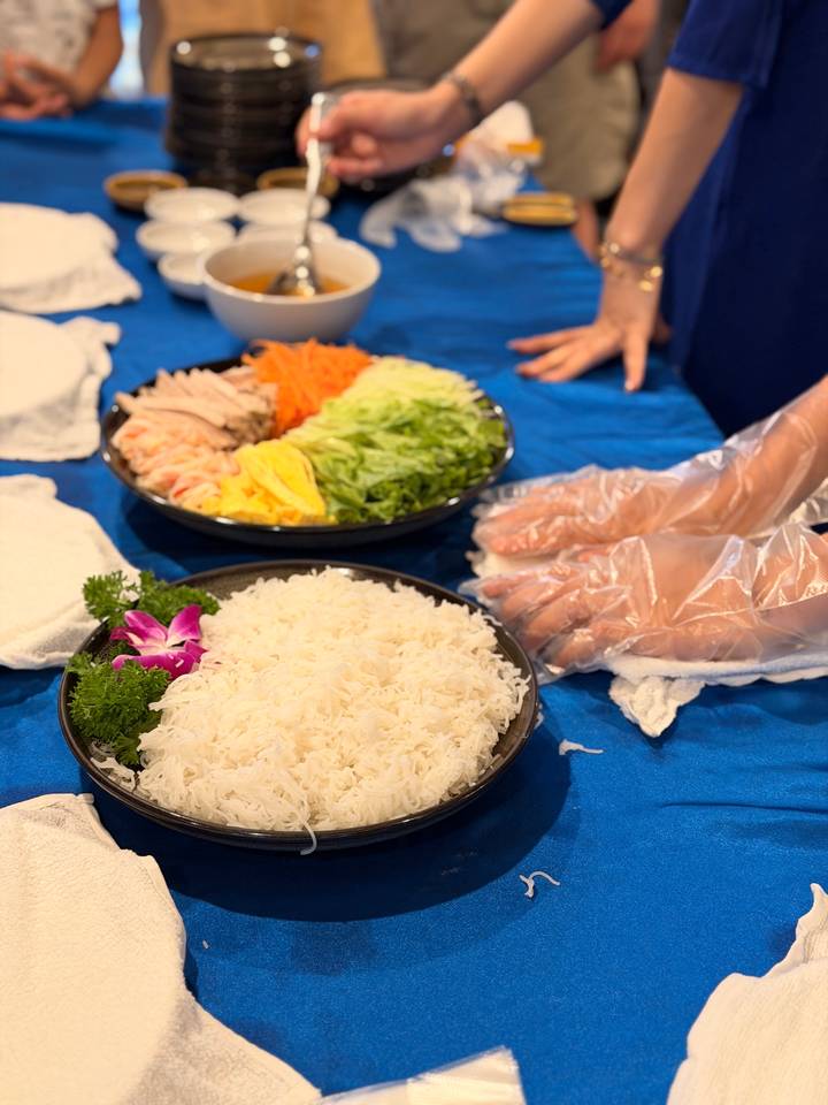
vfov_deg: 39.7
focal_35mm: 48
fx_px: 1531
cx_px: 414
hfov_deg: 30.3
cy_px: 552
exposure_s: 1/50
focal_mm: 6.76
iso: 250
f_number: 1.78
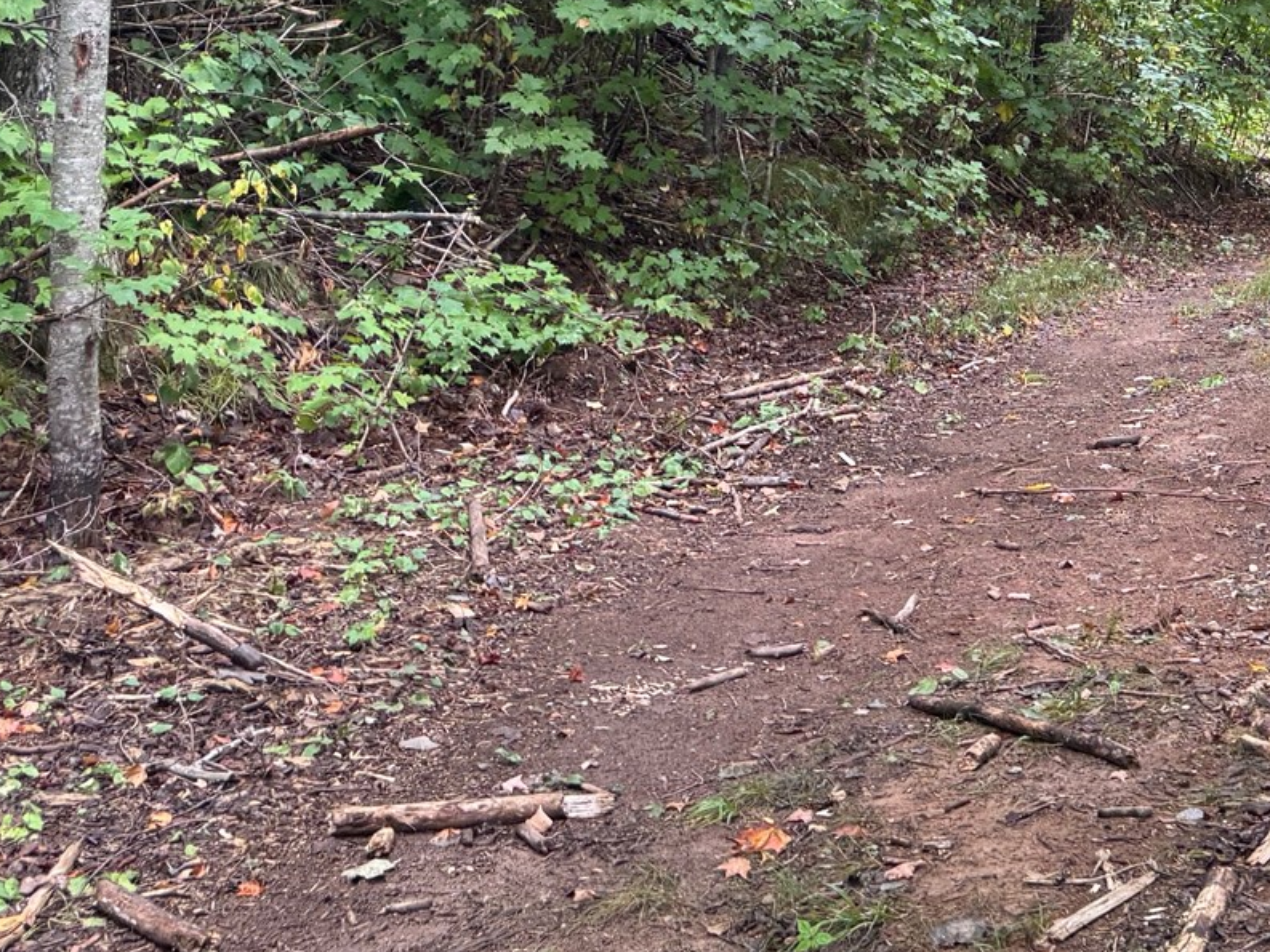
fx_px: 2275
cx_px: 1256
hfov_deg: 29.3
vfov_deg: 22.8
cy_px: 10
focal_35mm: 62
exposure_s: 1/121
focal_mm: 6.76
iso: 100
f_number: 1.78
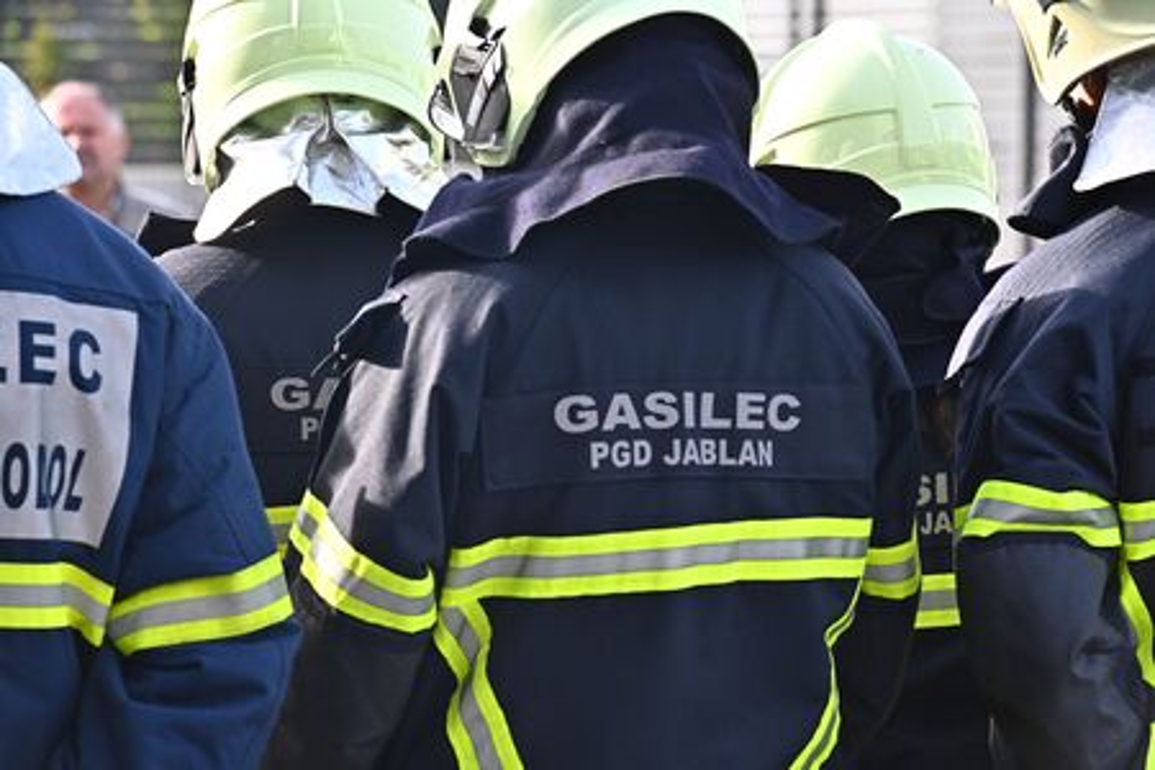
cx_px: 578
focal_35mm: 200
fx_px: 6416
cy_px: 385
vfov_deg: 6.9
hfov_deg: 10.3
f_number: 8
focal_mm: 200
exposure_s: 1/800
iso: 1600
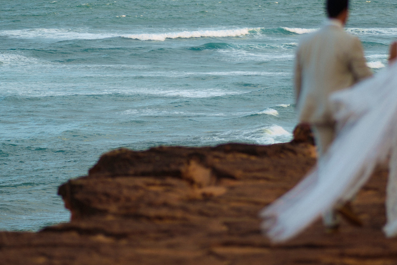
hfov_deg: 10.1
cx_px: 229
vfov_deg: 6.8
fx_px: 2238
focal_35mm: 203
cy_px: 71
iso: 80
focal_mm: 85
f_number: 1.4
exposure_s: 1/400
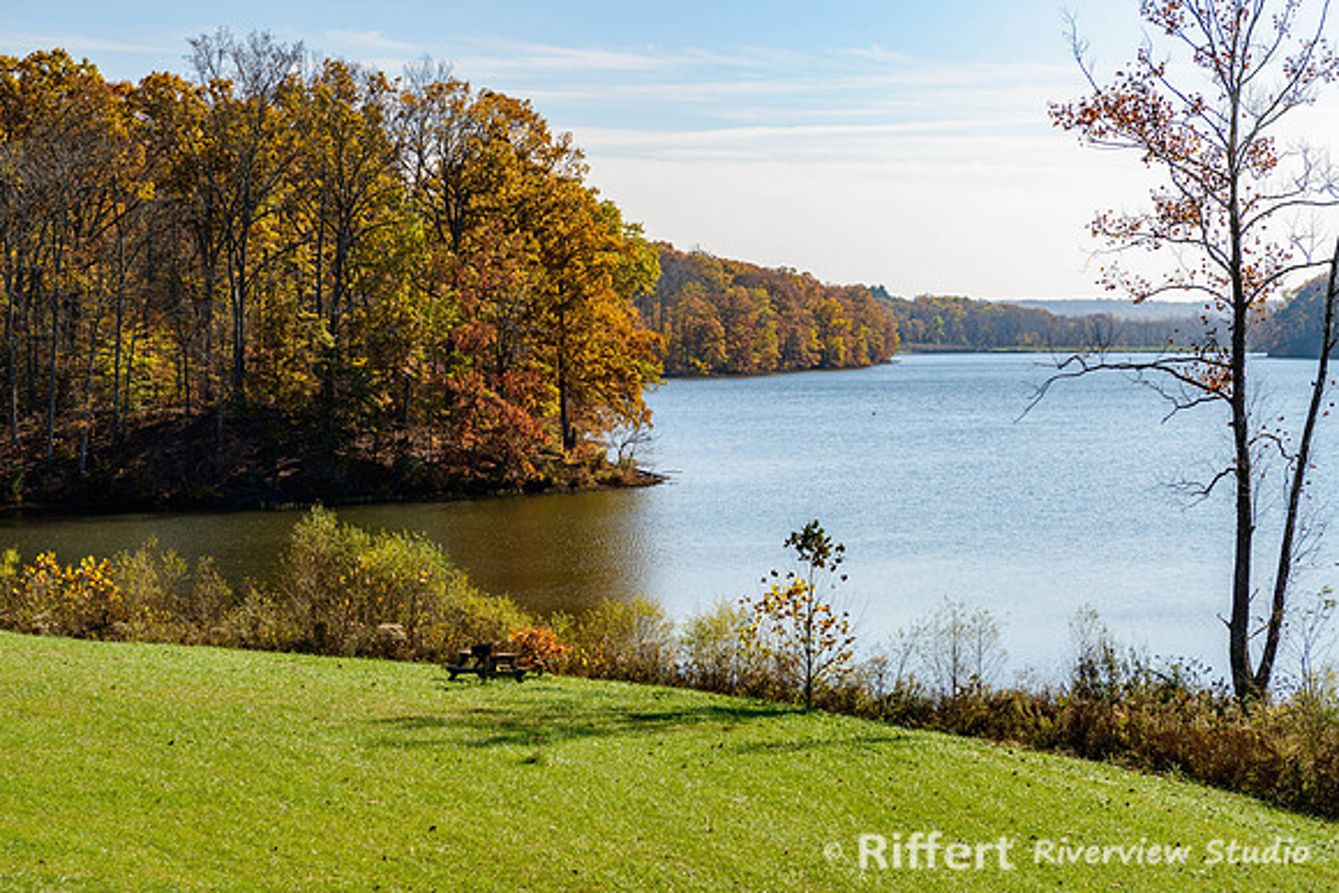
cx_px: 670
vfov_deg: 18.0
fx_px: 2823
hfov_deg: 26.7
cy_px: 446
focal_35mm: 76
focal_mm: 70
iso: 200
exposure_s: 1/500
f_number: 7.1
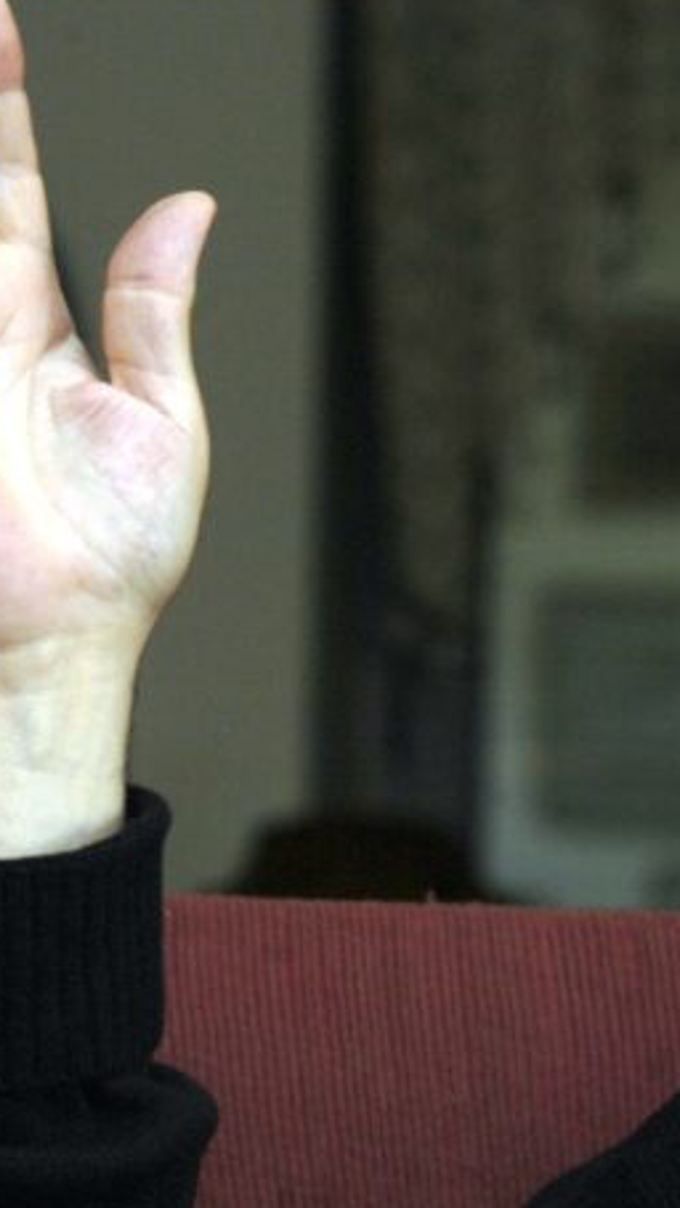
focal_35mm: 228
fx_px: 7307
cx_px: 813
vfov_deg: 9.5
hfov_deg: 5.3
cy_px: 604
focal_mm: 86
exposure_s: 1/60
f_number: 5.6
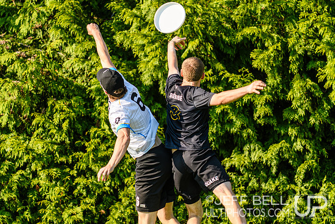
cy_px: 111
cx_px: 163
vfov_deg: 3.2
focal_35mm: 428
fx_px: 3980
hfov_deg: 4.8
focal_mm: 200
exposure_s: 1/1250
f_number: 3.2
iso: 100
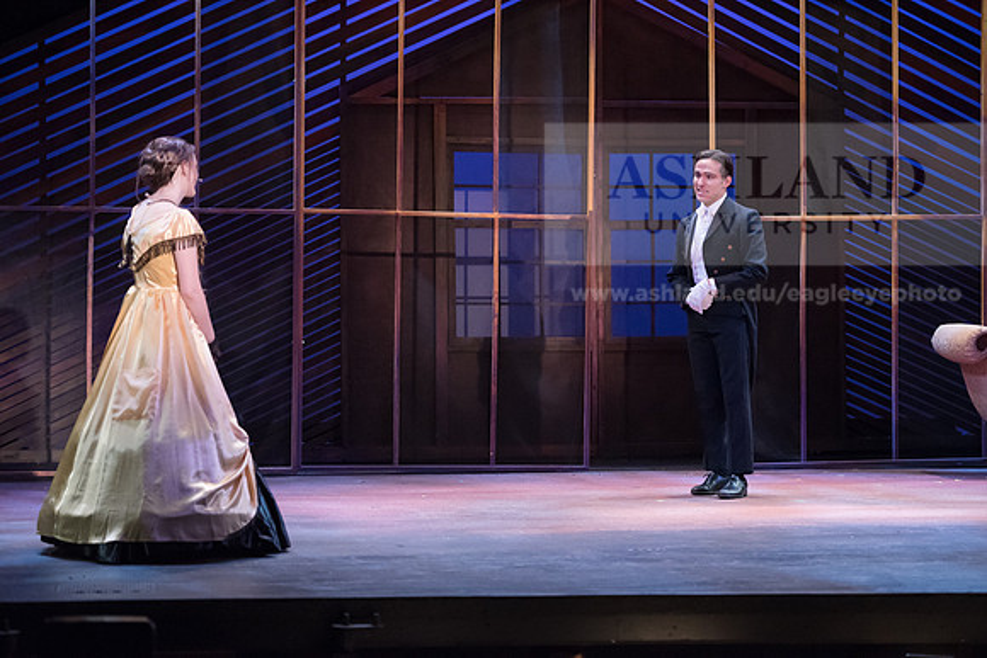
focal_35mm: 105
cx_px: 494
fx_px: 2879
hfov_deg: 19.5
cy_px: 329
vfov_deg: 13.0
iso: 5000
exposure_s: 1/320
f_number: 2.8
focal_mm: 105
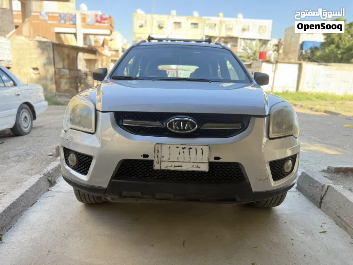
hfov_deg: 71.6
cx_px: 176
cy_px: 132
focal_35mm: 24
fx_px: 245
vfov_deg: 56.8
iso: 125
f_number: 1.78
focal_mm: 6.76
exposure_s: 1/243
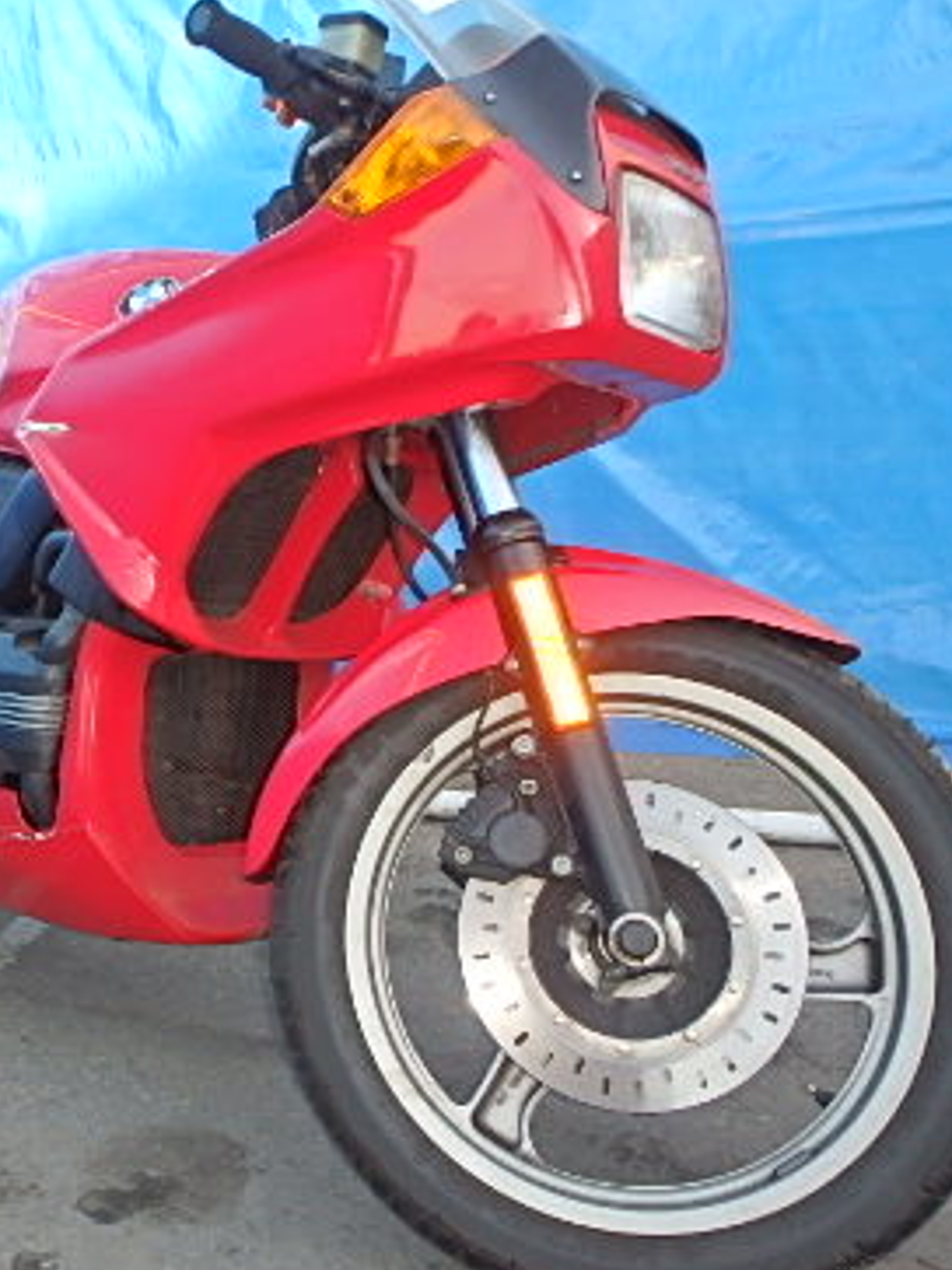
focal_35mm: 37
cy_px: 721
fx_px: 1358
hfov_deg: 35.7
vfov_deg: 50.0
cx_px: 49
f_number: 3.5
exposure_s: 1/160
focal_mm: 3.7
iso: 125
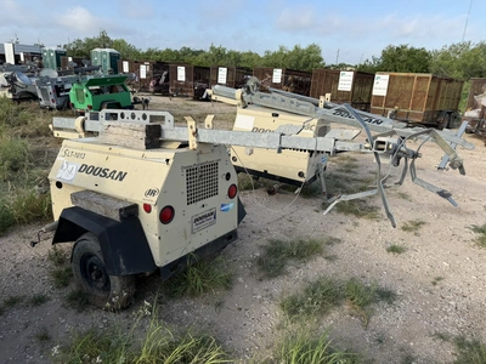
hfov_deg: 71.6
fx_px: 337
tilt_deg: -18.4
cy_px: 182
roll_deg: -4.0
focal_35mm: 24
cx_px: 243
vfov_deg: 56.8
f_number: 1.78
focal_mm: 6.76
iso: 80
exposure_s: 1/2611
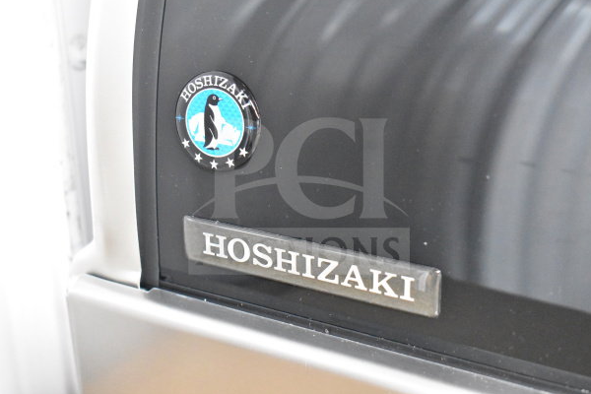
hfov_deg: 32.9
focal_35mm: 61
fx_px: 1001
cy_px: 197
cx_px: 298
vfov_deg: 22.3
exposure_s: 1/60
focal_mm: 40
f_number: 4.8
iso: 14400
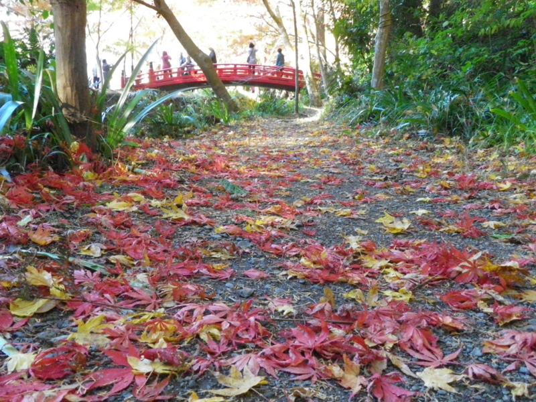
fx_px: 542
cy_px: 201
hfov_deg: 52.6
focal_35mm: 35
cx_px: 268
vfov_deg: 40.7
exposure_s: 1/60
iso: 640
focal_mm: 6.2
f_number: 3.8
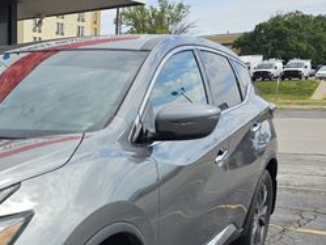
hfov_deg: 29.8
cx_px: -22
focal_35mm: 59
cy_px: 236
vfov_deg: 23.9
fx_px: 556
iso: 10
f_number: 1.7
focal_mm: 6.3
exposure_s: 1/638
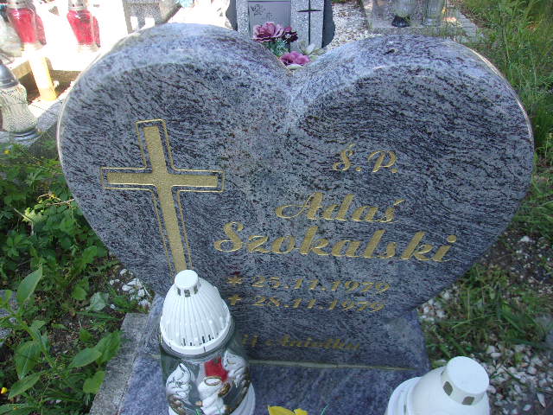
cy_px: 208
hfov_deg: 65.3
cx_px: 276
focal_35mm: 27
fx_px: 431
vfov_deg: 51.4
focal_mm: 4.9
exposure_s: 1/210
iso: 80
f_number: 3
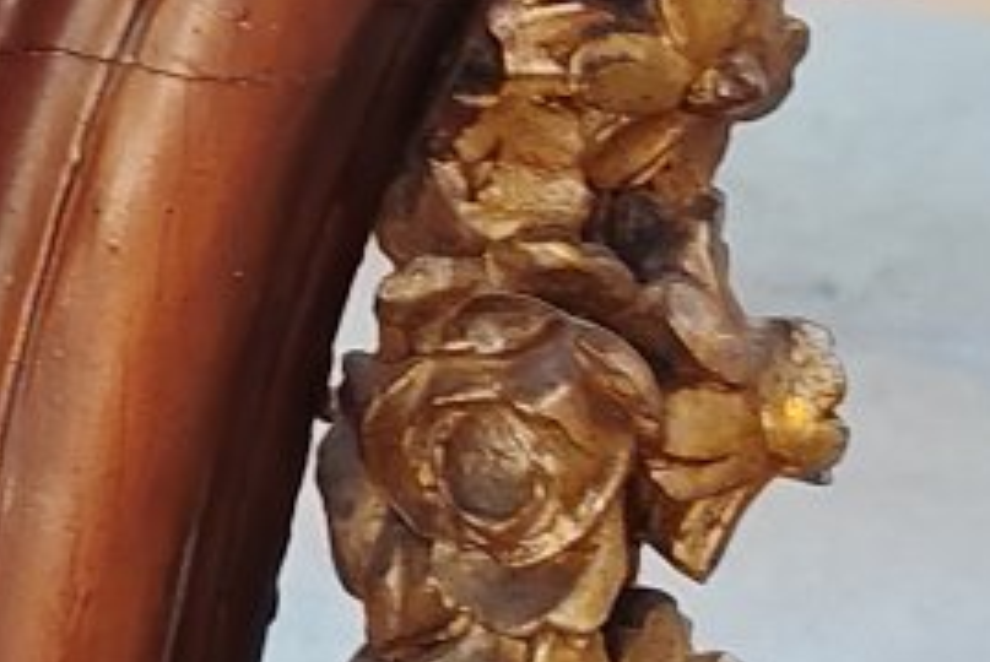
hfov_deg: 10.7
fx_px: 5231
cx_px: 48
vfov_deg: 7.2
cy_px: -110
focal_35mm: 190
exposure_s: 1/100
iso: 134
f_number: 1.75
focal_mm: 5.25
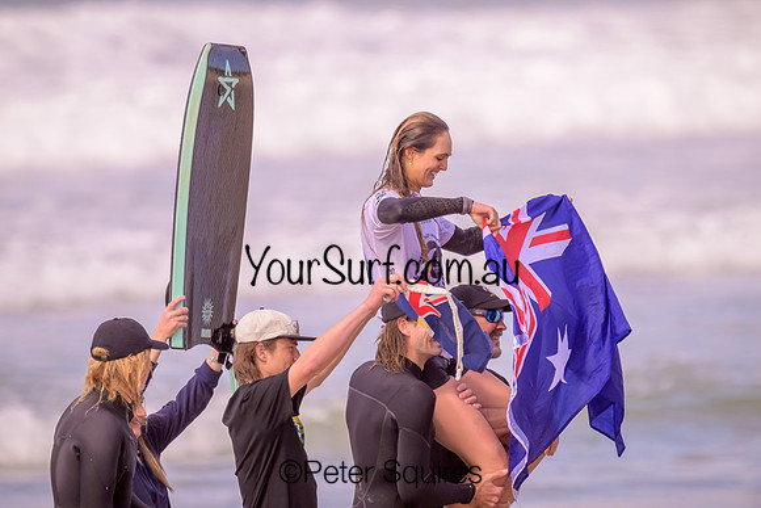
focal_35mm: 1168
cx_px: 364
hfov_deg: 1.8
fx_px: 24687
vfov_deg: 1.2
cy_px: 243
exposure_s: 1/2000
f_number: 9
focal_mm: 1120
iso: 1100
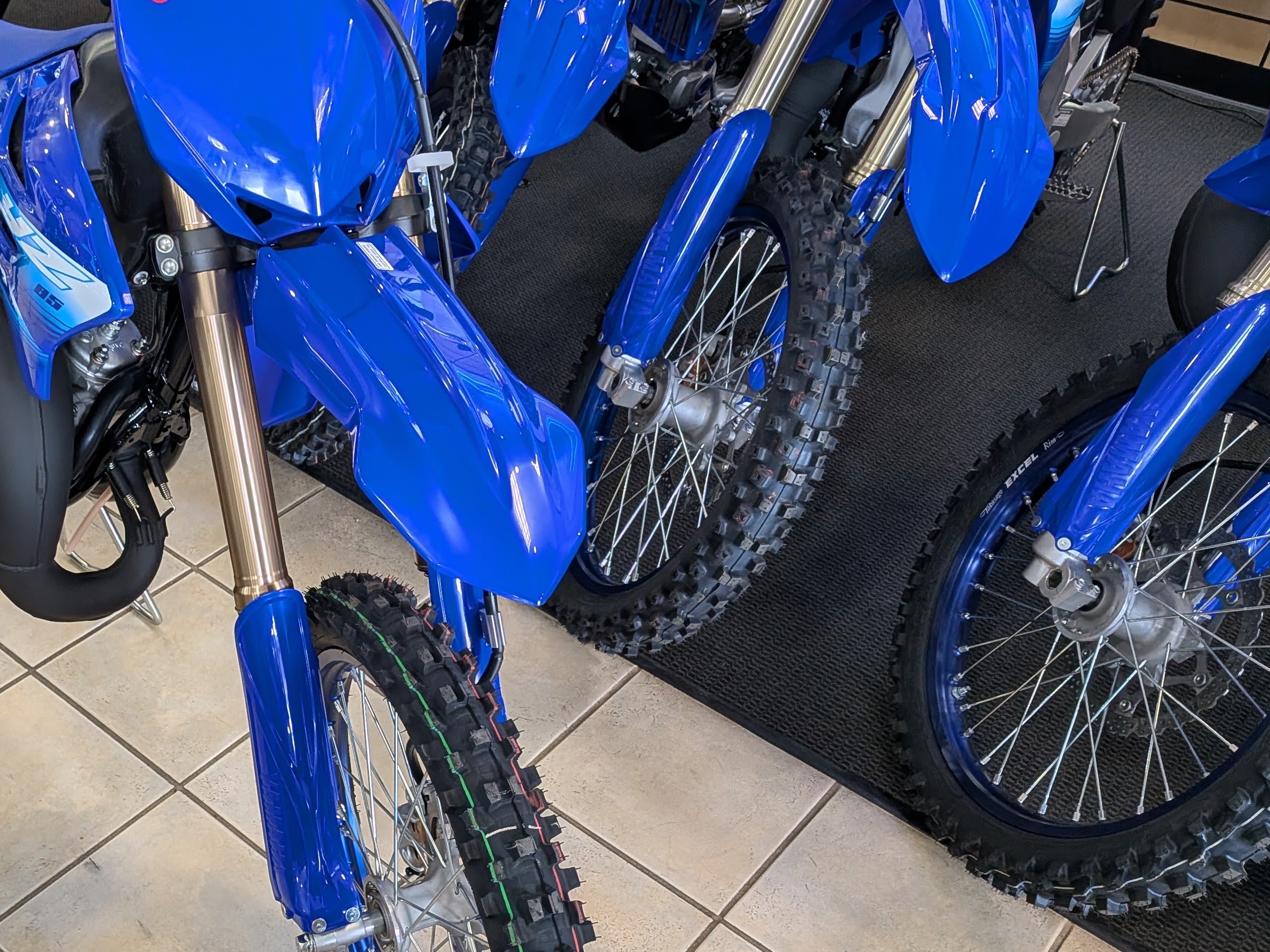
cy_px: 534
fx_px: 1394
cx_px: 302
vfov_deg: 37.7
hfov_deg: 47.0
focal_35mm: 38
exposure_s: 1/120
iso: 45
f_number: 1.7
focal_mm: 4.53
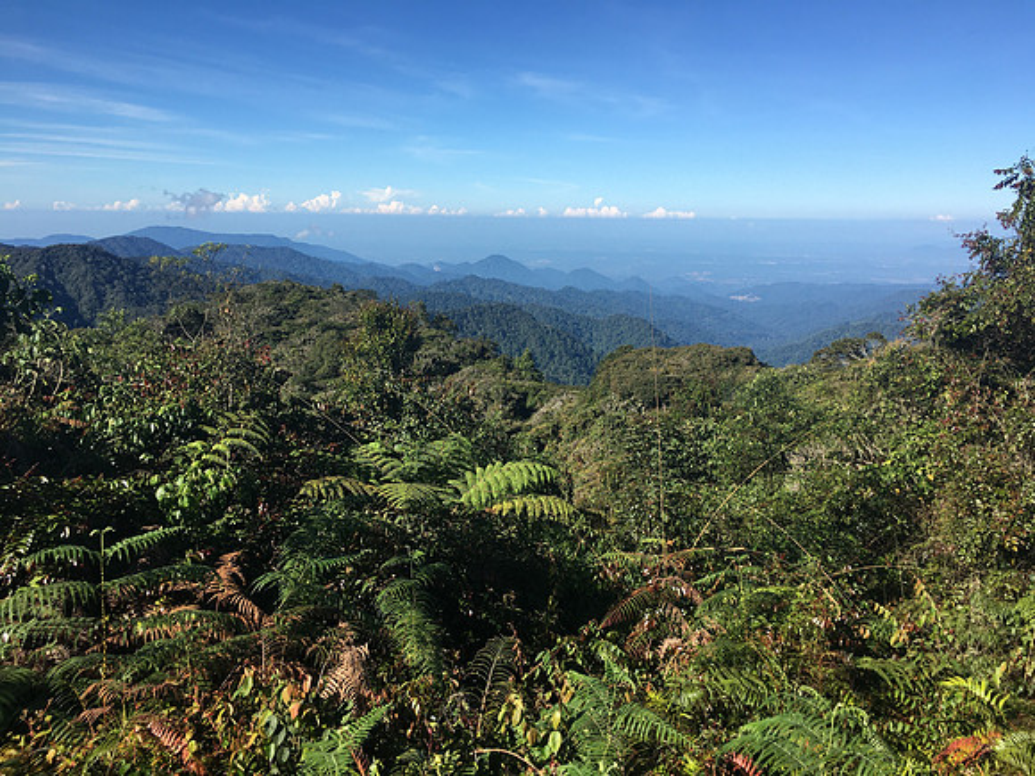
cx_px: 518
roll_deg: -1.0
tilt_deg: -10.5
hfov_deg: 61.7
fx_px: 867
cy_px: 388
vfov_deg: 48.2
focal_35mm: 29
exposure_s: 1/1304
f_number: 2.2
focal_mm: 4.15
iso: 25
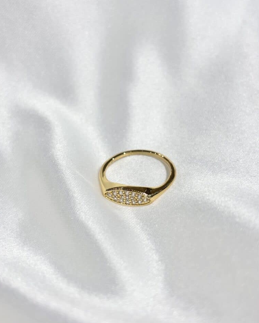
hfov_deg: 27.6
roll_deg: +16.3
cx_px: 128
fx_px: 527
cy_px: 157
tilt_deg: -39.7
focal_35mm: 55
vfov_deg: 34.1
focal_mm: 5.96
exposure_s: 1/406
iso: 32
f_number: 1.6
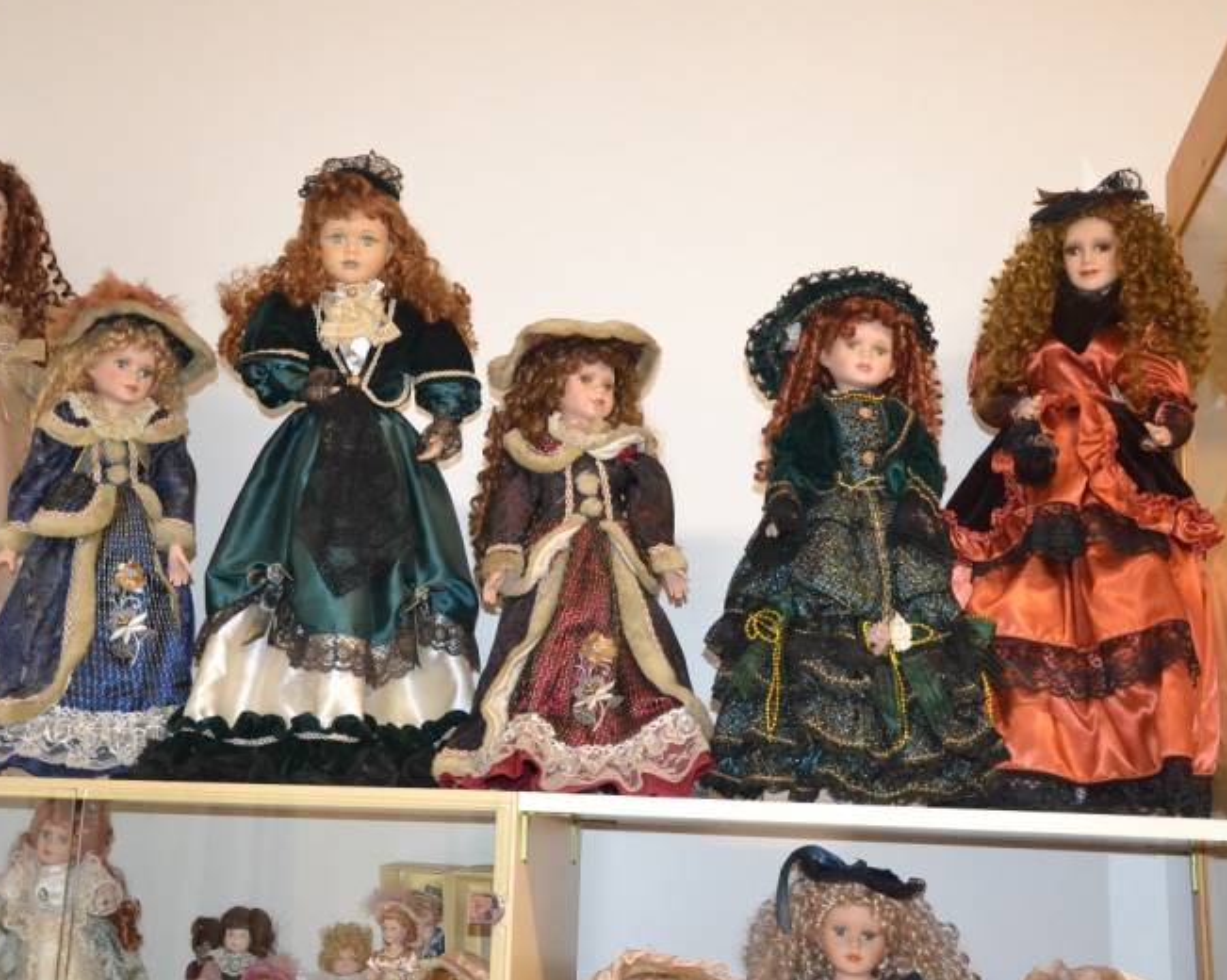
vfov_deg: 33.4
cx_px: 520
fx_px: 1633
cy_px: 493
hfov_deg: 41.1
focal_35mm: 45
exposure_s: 1/60
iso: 3200
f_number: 4
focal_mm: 26
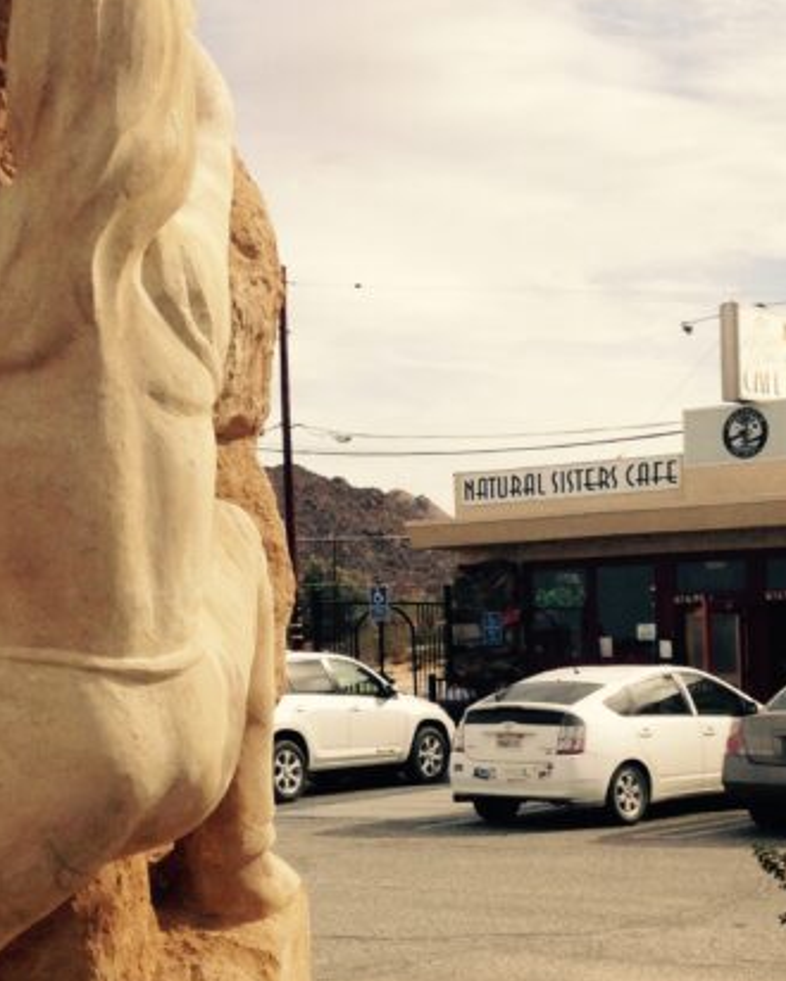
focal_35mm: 80
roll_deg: -0.4
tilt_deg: -0.5
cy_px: 702
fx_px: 2325
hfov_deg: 19.2
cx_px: 298
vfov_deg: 23.7
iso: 50
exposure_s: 1/2463
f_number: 2.4
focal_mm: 4.12
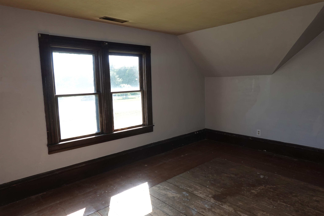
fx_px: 216
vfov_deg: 53.1
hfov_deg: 73.7
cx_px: 162
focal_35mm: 24
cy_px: 108
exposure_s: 1/160
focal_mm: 9
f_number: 2.8
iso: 125
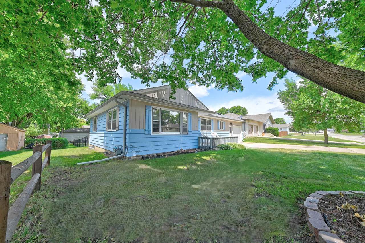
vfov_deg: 90.0
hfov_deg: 112.6
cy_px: 122
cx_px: 182
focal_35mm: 12
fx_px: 122
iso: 100
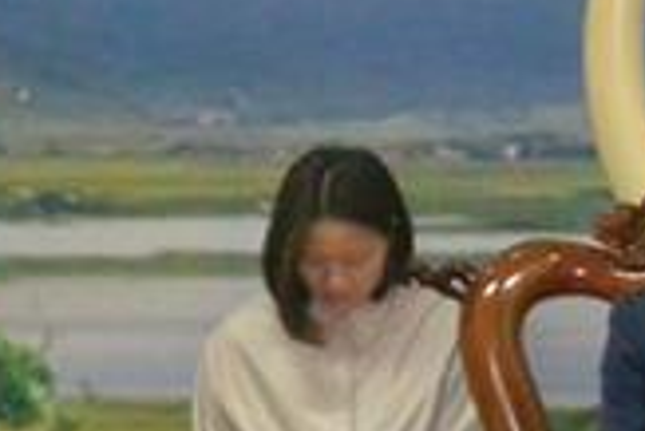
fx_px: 4286
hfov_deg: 8.3
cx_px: 1187
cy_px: 261
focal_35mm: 239
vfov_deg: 5.8
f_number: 5
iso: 2800
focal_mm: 21.9
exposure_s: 1/60
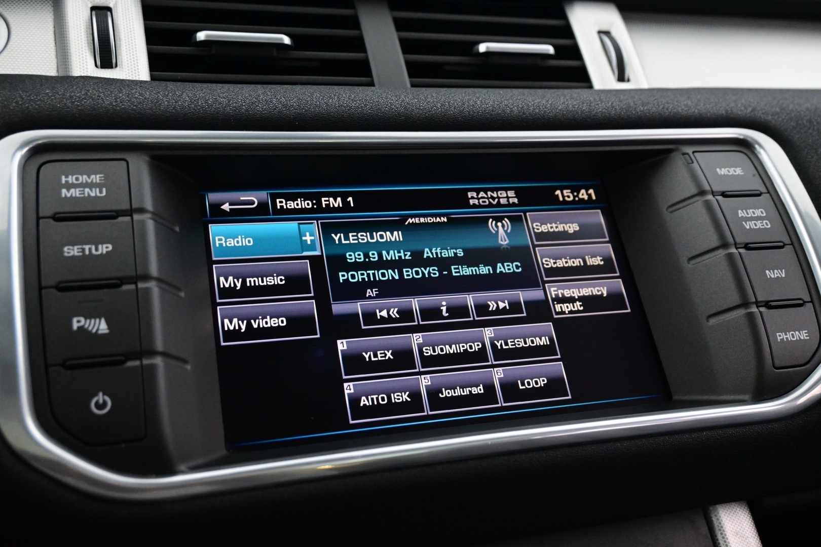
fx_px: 701
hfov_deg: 60.7
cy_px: 274
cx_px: 410
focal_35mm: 31
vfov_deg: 42.6
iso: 2800
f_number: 4.5
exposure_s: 1/30
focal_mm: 20.5
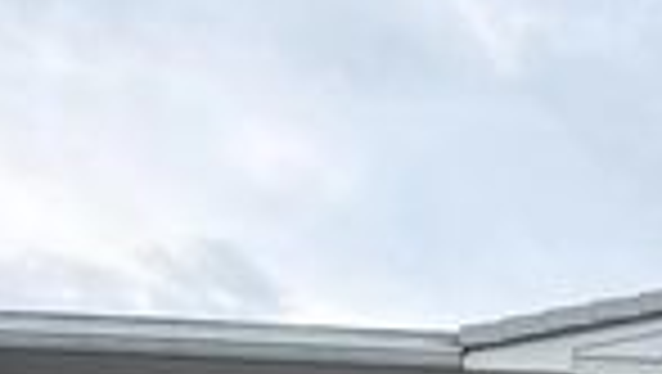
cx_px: 1288
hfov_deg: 15.4
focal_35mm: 114
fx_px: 2003
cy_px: 960
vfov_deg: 9.3
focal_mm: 6.76
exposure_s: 1/1812
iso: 100
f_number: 1.78
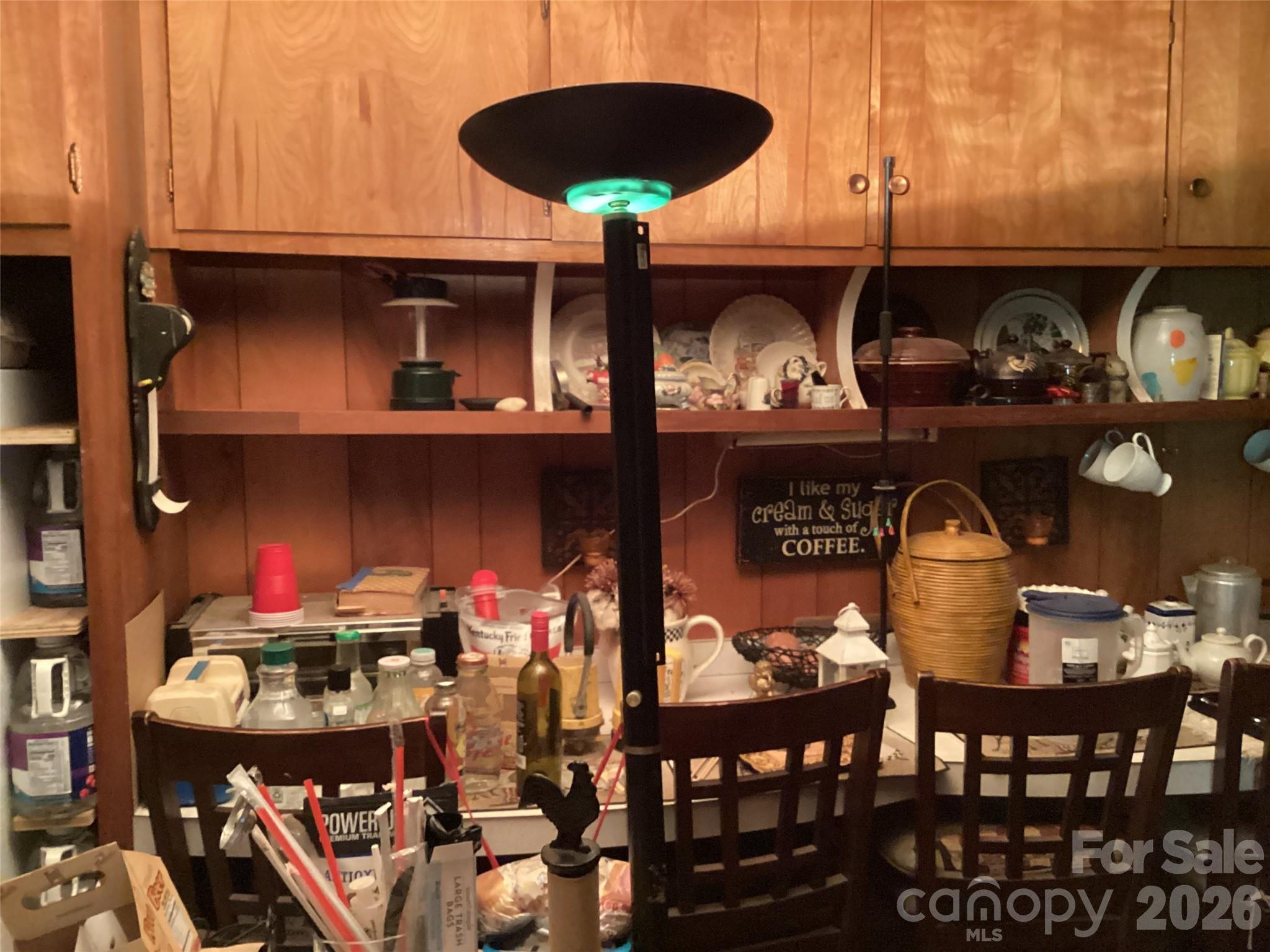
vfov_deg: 45.4
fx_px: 1137
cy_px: 476
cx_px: 635
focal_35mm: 31
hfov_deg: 58.4
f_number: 2.4
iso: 640
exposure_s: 1/24
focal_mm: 3.3
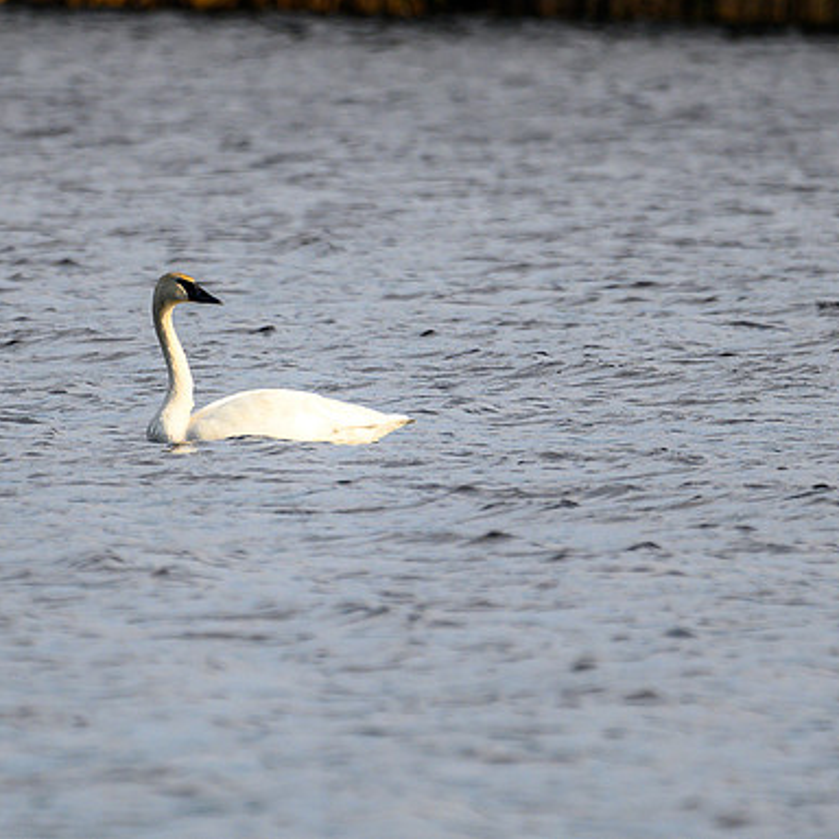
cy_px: 519
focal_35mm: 1333
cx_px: 397
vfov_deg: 1.3
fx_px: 36553
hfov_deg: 1.3
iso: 450
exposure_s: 1/2000
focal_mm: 560
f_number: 6.3
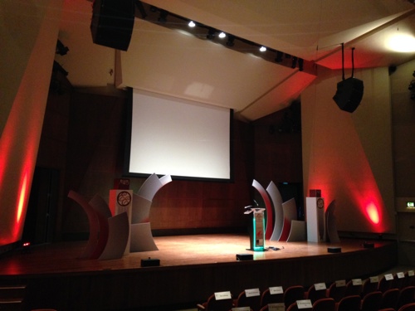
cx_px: 208
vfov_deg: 42.9
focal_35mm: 33
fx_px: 396
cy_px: 156
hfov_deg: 55.4
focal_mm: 4.12
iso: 400
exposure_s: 1/15
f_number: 2.4
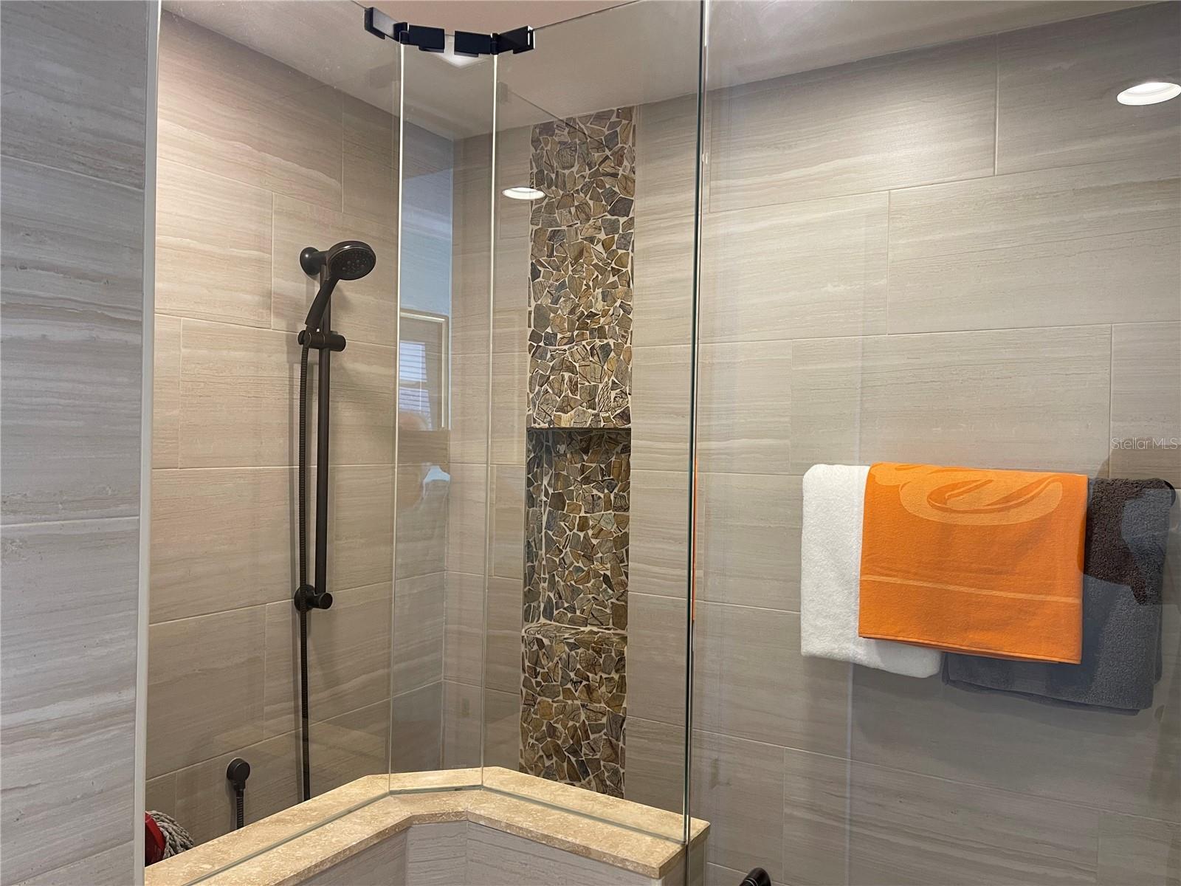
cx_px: 590
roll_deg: -0.5
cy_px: 443
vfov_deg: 54.9
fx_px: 853
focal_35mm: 25
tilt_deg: -1.6
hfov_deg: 69.4
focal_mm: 5.1
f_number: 1.6
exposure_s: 1/60
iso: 80
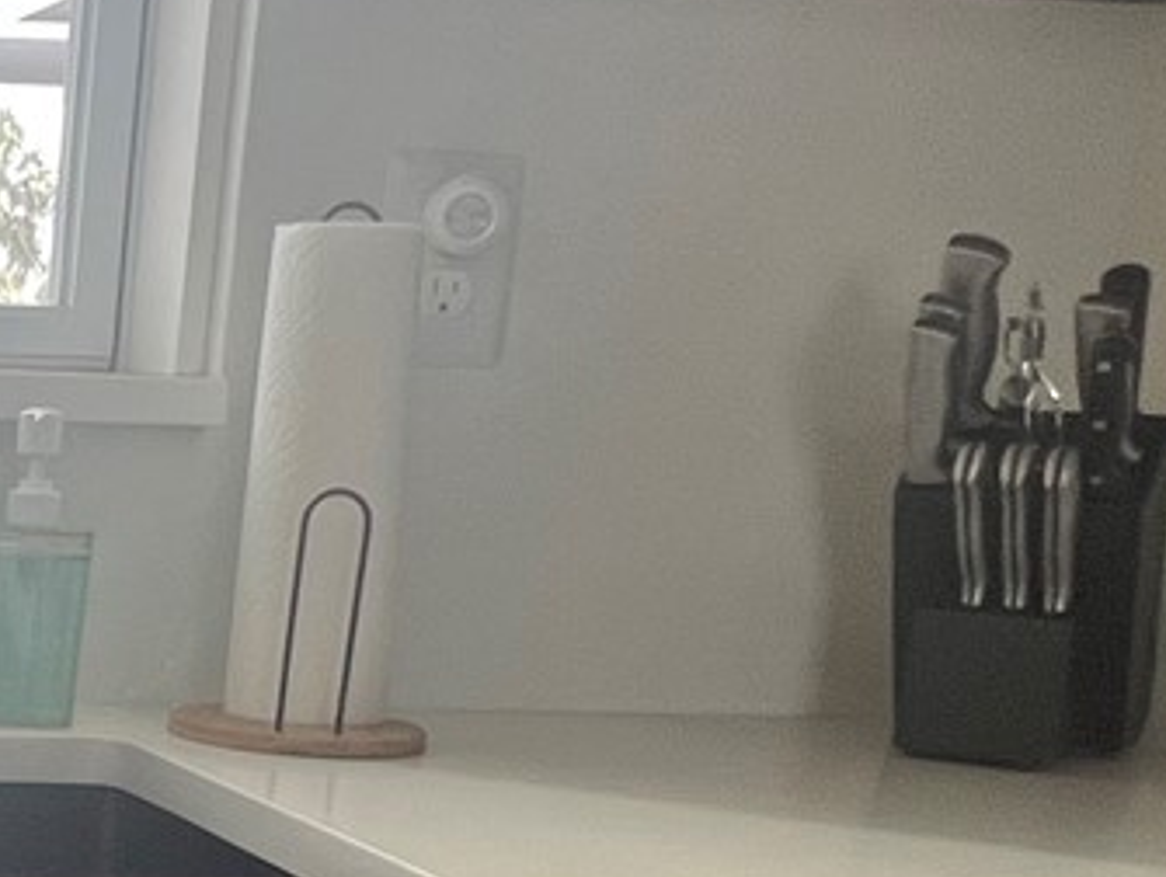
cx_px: -480
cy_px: 922
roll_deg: -1.6
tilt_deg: -14.5
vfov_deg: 22.6
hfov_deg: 25.3
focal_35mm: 62
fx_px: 2091
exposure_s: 1/120
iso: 100
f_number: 1.8
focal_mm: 1.57
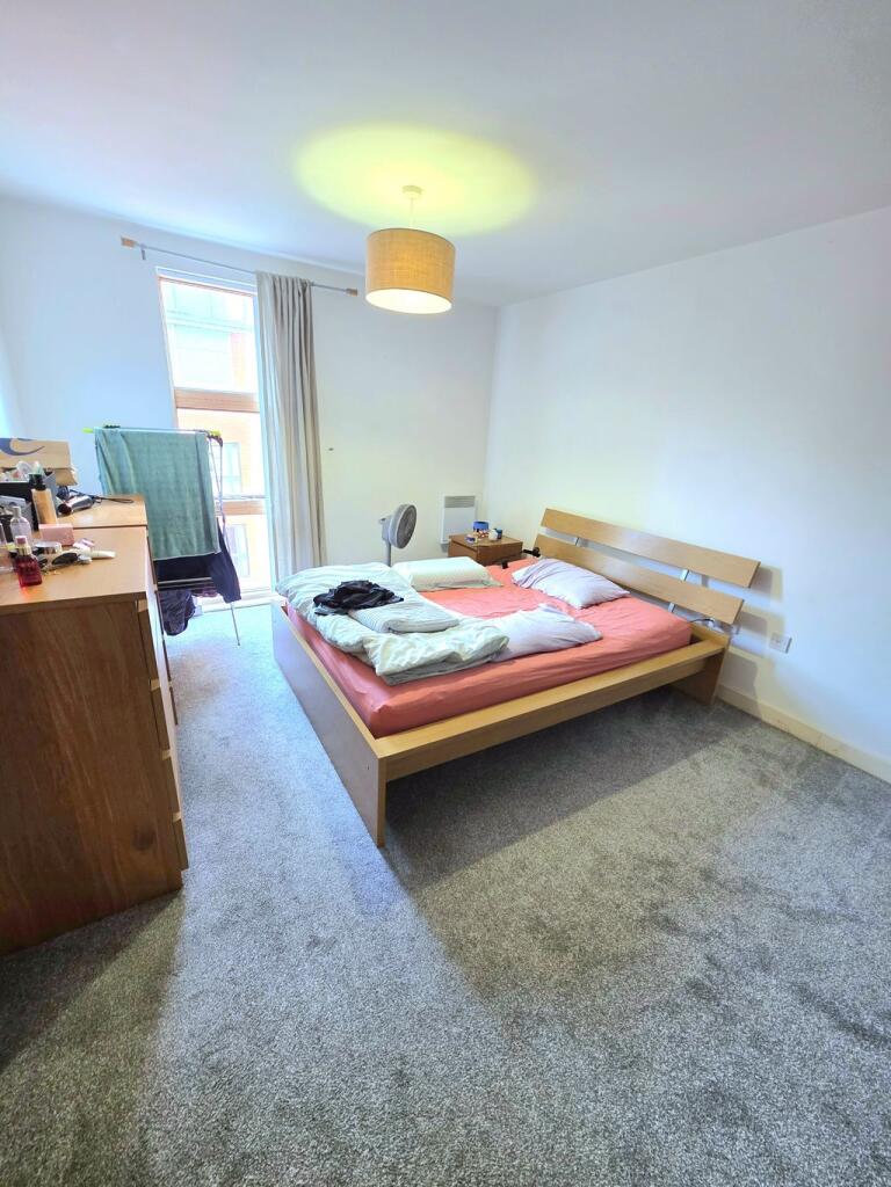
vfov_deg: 106.2
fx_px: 446
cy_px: 594
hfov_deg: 89.9
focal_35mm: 13
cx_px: 446
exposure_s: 1/50.3
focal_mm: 2.2
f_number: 1.9
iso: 160
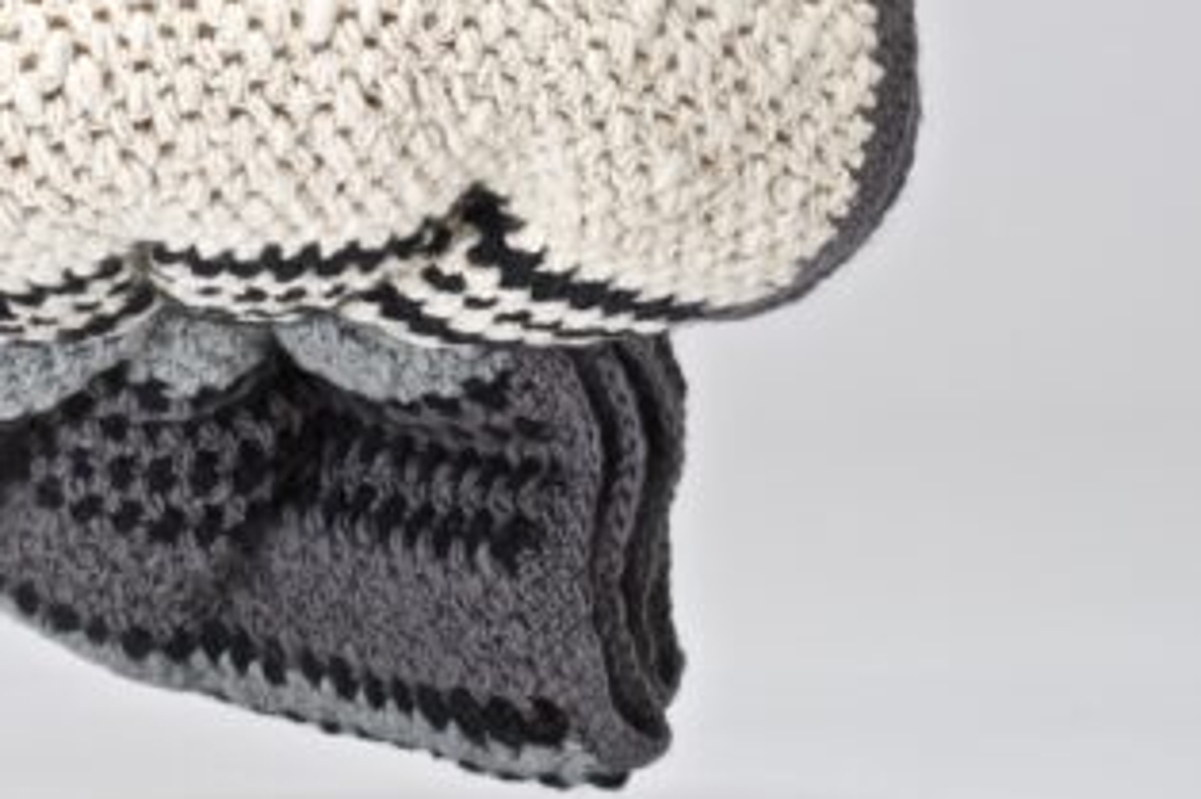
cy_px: -48
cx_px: 214
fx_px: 8702
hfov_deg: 7.9
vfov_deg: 5.2
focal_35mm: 261
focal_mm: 80
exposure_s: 1/160
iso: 100
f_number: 8
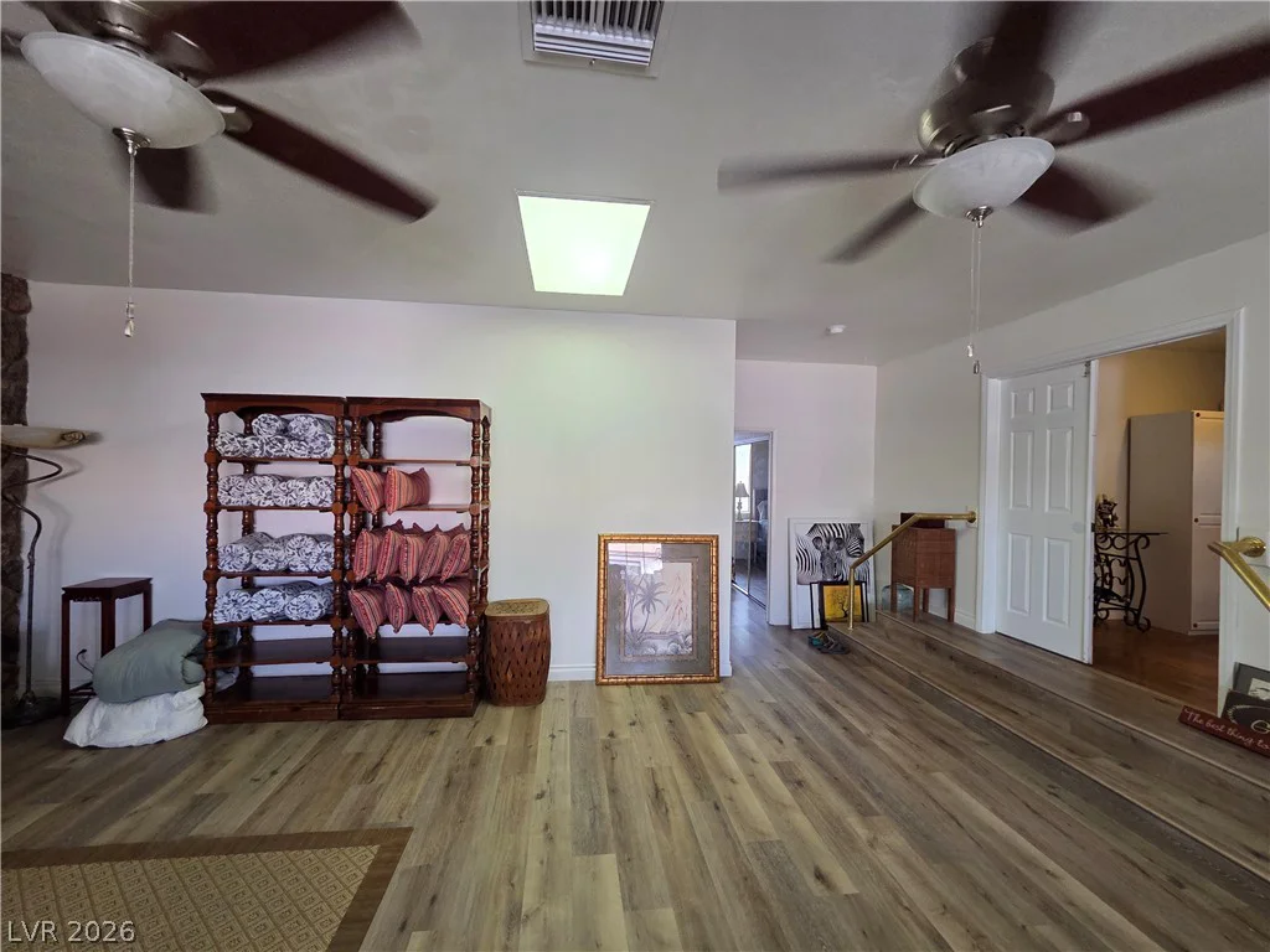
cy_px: 476
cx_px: 635
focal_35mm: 13
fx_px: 477
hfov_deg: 106.2
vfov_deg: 89.9
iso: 200
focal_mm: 2.2
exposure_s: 1/60
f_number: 2.2
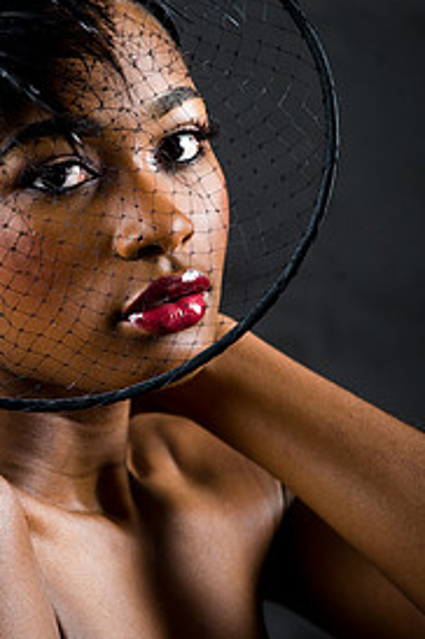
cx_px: 102
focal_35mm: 329
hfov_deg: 4.2
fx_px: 5840
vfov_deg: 6.3
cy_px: 247
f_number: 5.6
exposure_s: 1/125
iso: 320
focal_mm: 200
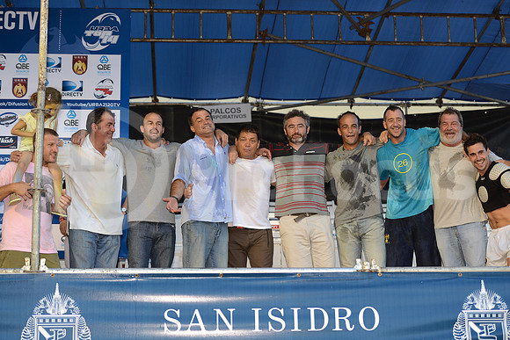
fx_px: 1105
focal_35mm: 78
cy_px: 170
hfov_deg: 26.0
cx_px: 255
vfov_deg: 17.5
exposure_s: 1/160
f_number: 2.8
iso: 400
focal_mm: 78
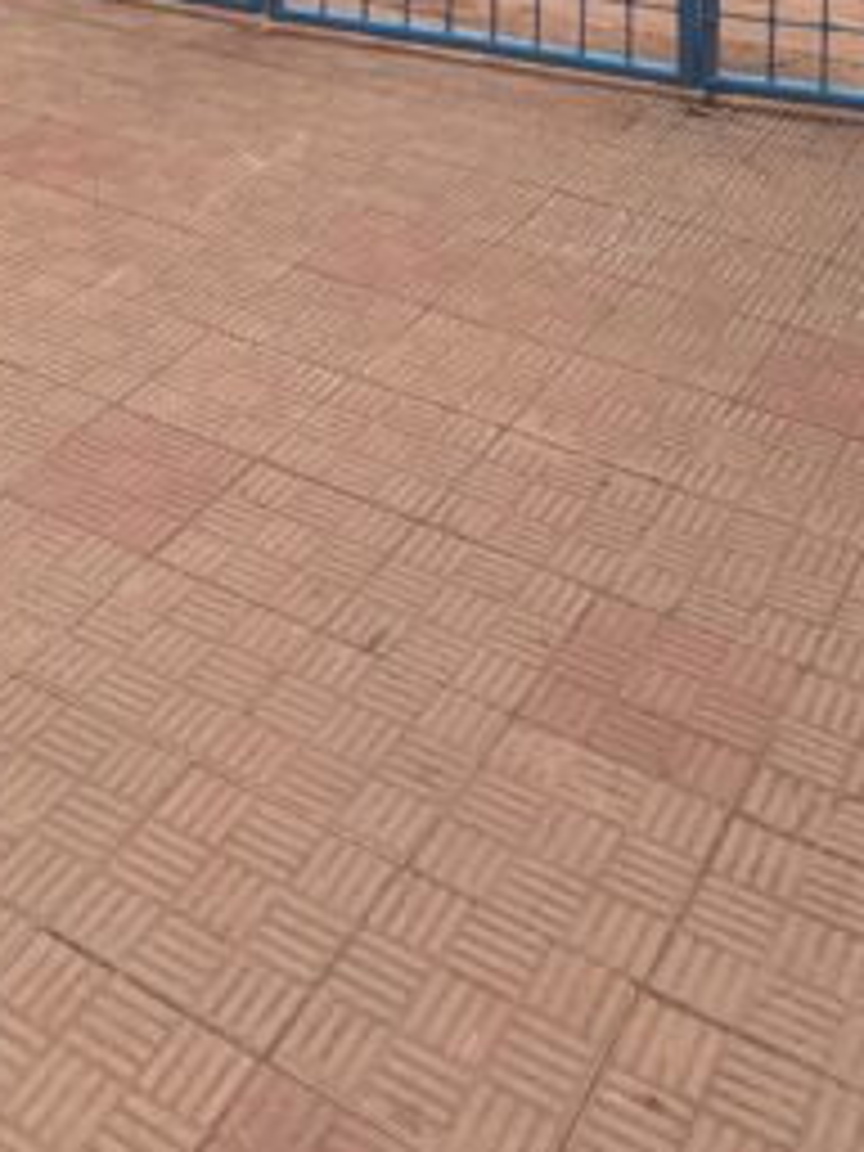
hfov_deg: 26.0
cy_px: -544
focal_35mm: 56
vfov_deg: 26.0
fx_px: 1864
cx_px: 299
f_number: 2.2
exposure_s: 1/908
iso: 45
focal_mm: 1.83
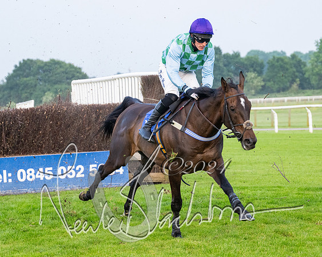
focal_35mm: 144
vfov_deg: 10.7
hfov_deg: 13.3
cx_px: 148
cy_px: 113
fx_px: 1377
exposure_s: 1/1600
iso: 1250
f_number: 4
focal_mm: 98
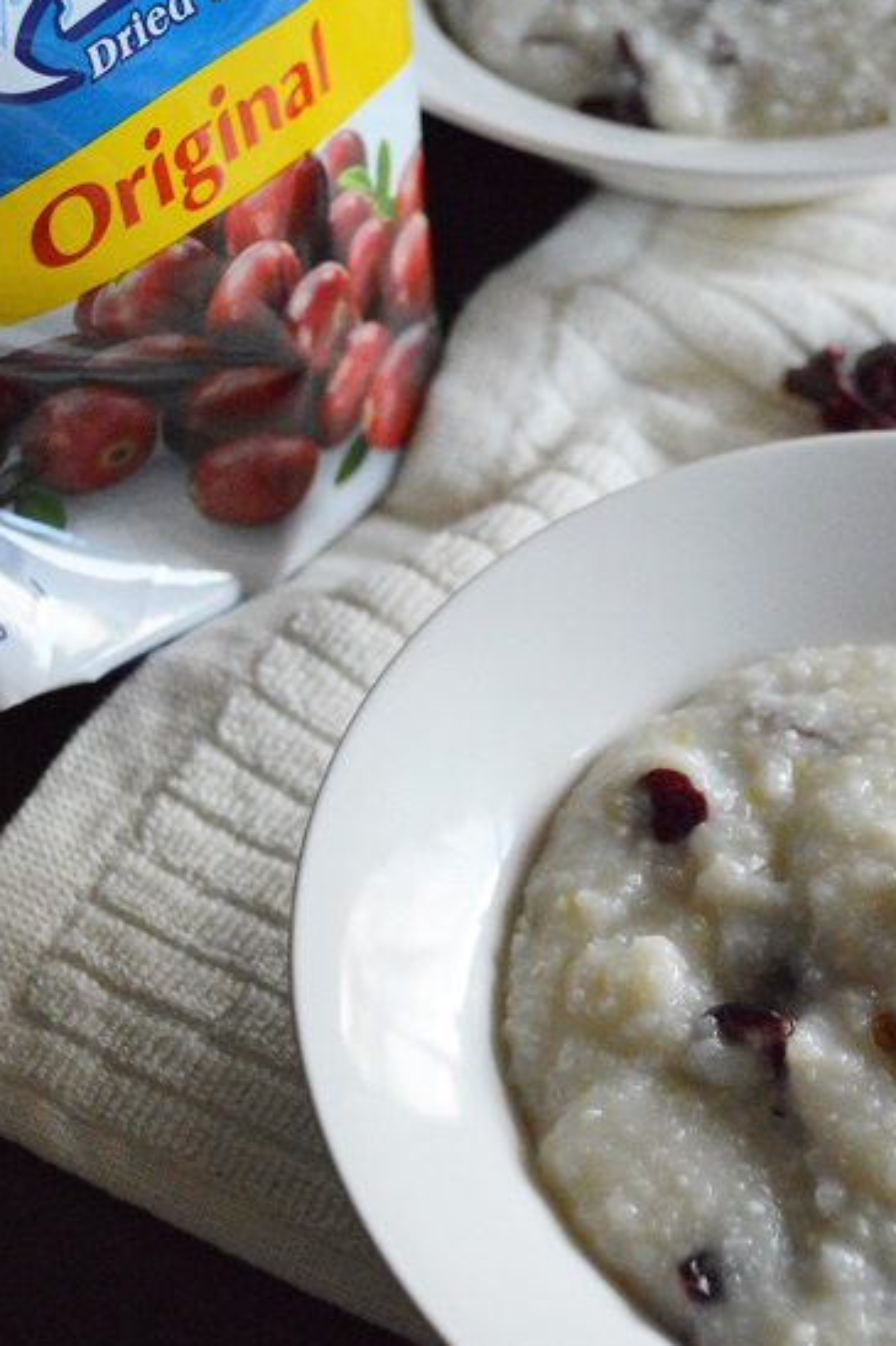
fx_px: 2951
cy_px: 619
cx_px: 498
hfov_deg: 17.3
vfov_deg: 25.7
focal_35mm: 79
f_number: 4.8
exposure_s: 1/320
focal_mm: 32
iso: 3200
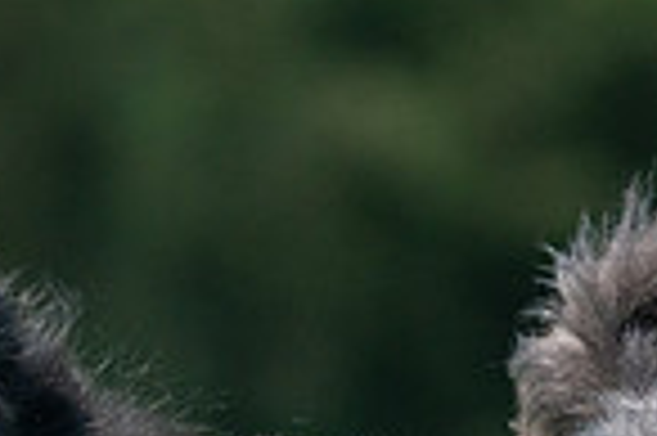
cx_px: 554
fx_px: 32230
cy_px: 789
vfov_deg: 0.8
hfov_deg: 1.2
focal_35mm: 1768
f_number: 6.3
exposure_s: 1/4000
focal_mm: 444
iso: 2000
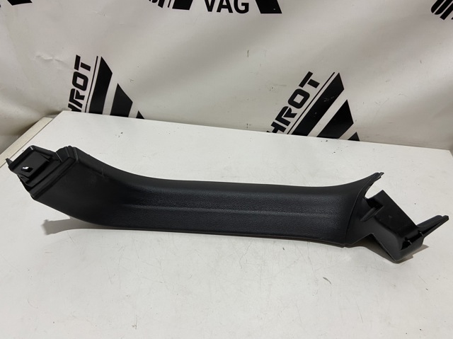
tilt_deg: -41.7
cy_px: 170
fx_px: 340
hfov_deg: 67.3
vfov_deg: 53.0
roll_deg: +0.4
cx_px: 226
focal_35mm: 26
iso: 100
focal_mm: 4.25
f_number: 1.8
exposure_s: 1/50
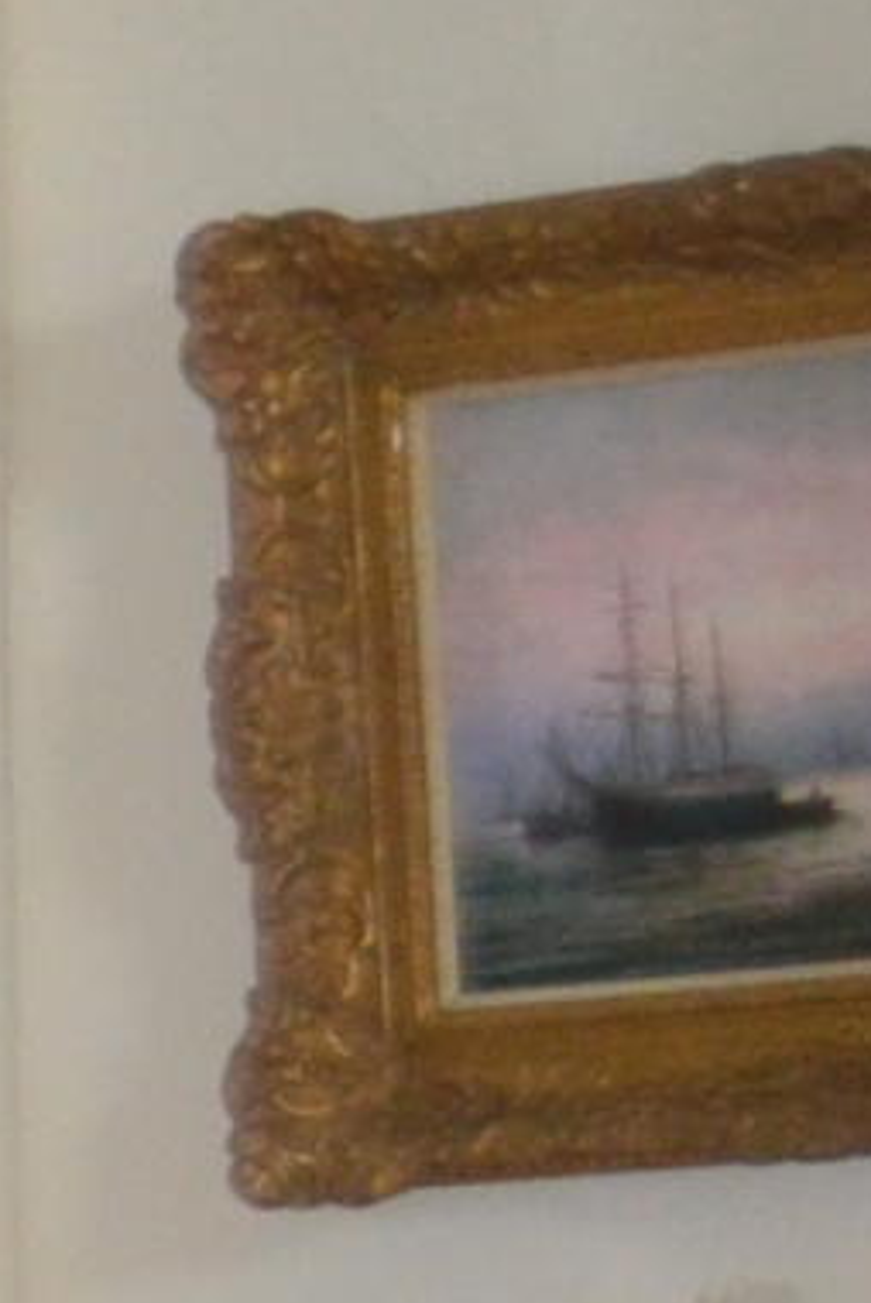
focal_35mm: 284
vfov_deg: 7.0
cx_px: -4060
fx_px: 10287
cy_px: 2428
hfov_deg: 4.1
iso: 1250
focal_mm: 24
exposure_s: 1/60
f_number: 4
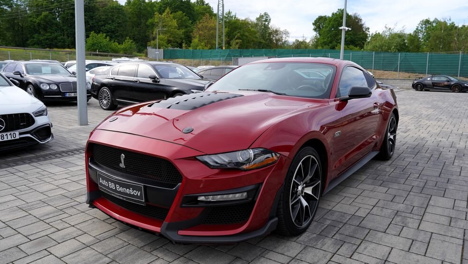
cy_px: 127
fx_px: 323
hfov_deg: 71.9
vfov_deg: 44.4
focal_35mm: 26
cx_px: 239
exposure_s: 1/200
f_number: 7.1
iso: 100
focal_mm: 24
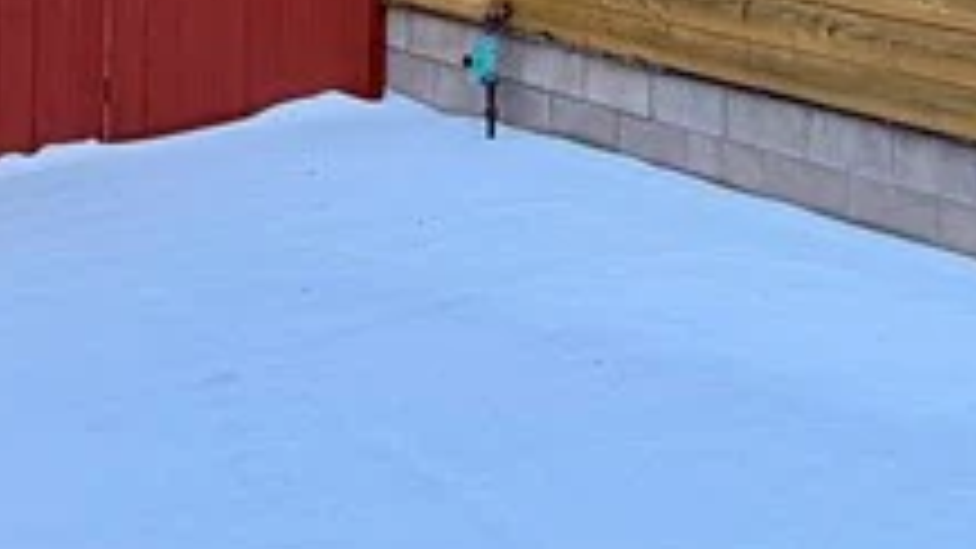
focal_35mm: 72
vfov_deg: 14.9
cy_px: -396
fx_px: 1863
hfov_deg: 27.3
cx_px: 1021
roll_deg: -0.6
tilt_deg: +2.7
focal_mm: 2.22
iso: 40
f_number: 2.2
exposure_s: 1/150
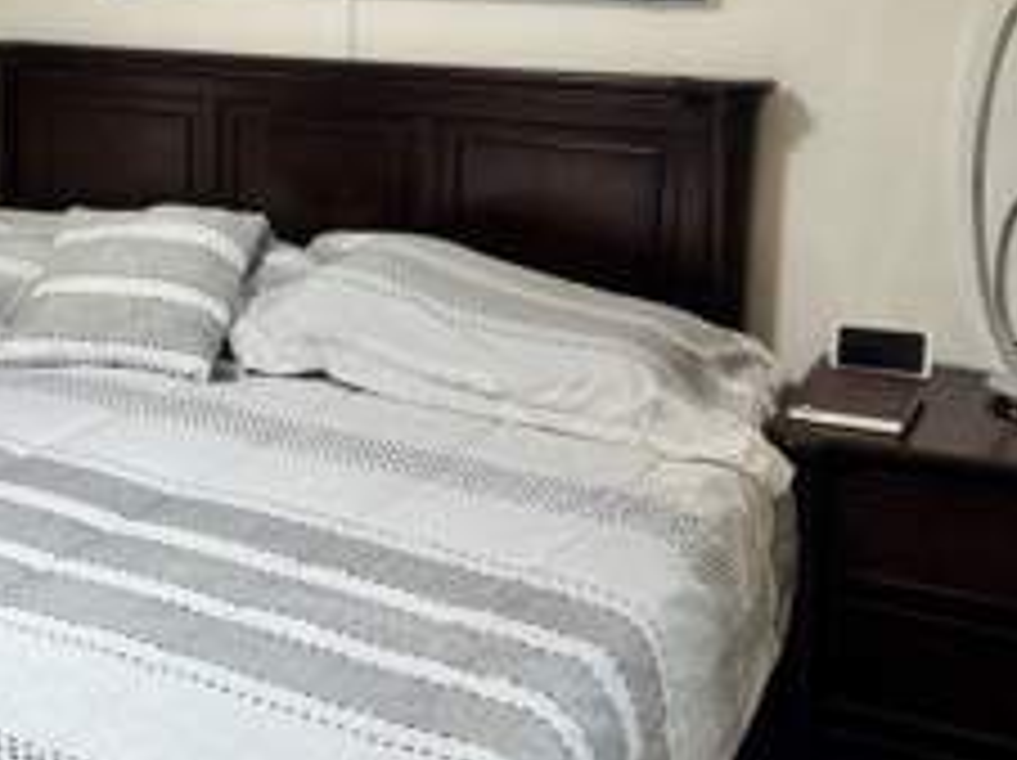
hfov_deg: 36.5
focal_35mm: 51
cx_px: 234
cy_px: 171
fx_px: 1497
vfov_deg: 28.0
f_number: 1.78
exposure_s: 1/120
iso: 200
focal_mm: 6.76
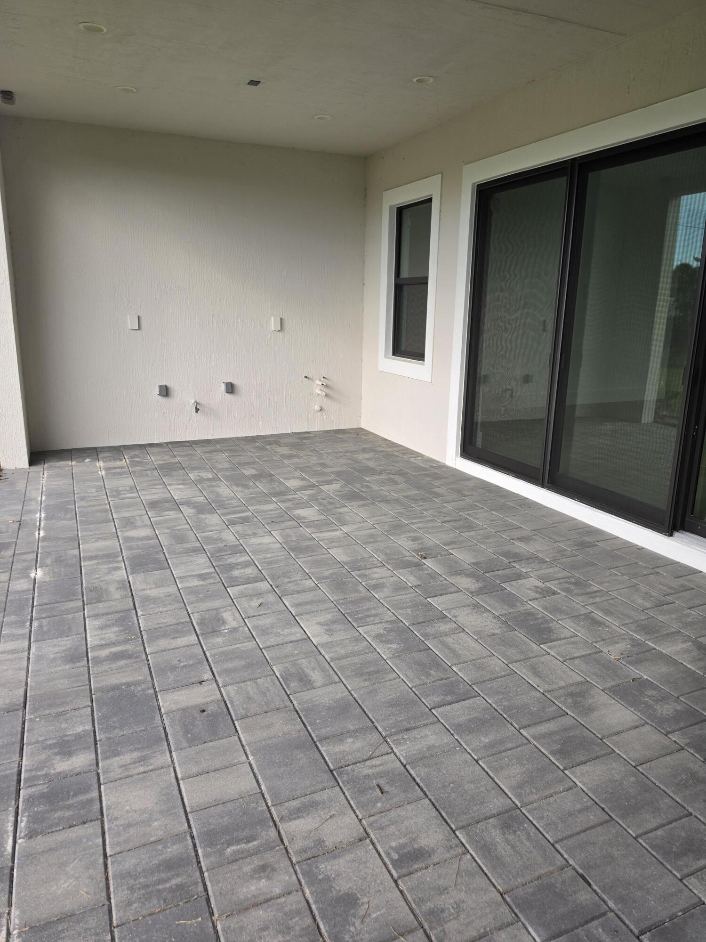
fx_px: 625
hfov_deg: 58.9
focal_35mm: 23
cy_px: 471
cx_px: 353
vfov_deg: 73.9
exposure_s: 1/223
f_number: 1.4
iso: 10
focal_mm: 6.5
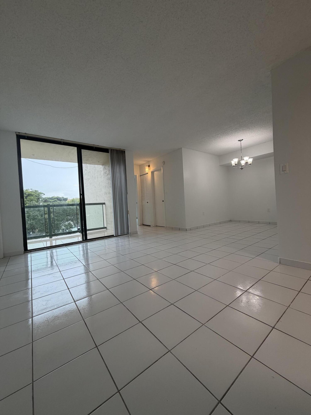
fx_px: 168
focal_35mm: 14
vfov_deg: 102.1
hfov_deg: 85.7
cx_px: 156
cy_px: 208
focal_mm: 2.22
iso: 100
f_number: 2.2
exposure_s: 1/120
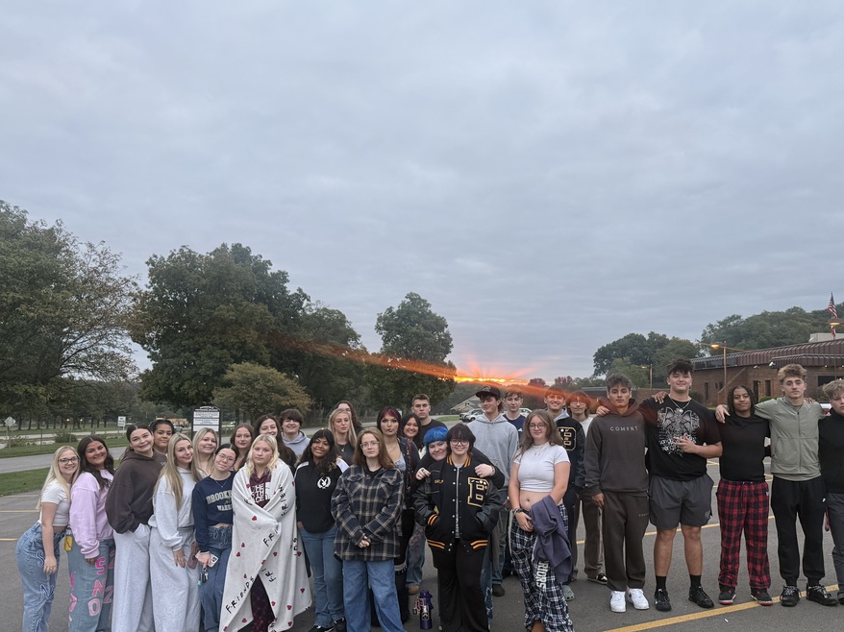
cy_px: 349
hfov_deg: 63.2
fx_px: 683
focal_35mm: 28
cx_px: 479
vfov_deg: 49.6
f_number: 1.78
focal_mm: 6.76
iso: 200
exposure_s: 1/118
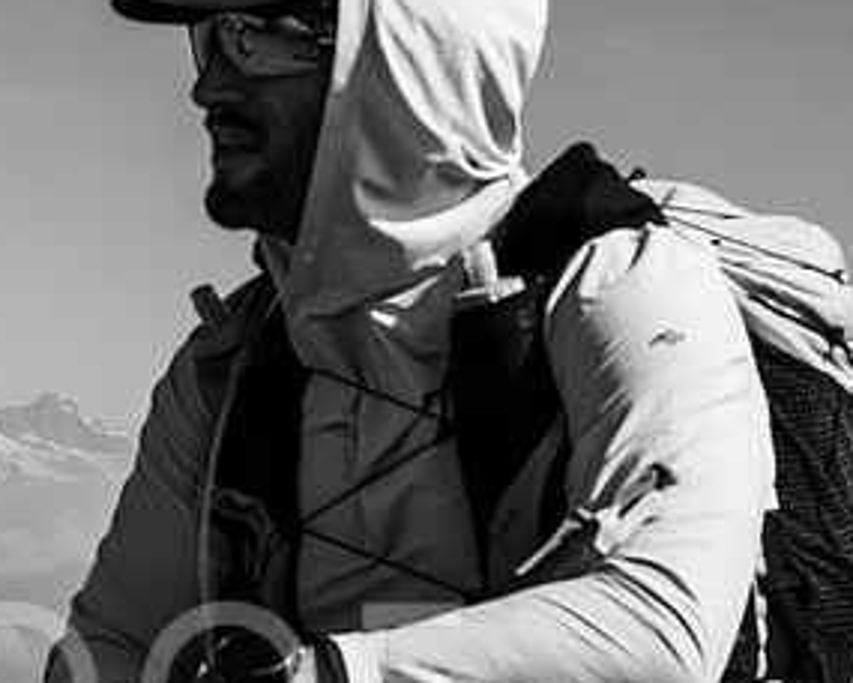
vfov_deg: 12.1
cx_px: 36
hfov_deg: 14.8
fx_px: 3231
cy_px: 346
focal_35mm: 128
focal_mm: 67
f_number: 16
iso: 400
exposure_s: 1/320
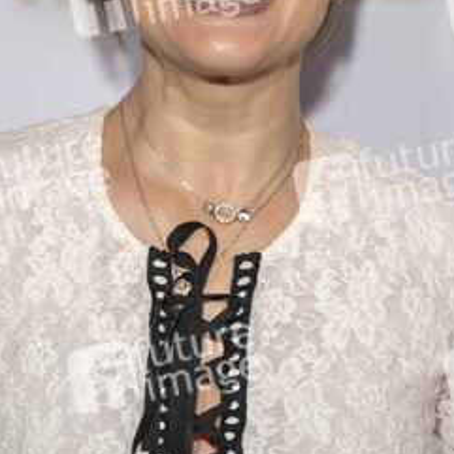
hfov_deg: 12.4
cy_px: 87
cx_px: 219
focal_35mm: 141
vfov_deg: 12.3
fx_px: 2092
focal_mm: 100
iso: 640
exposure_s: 1/200
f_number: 6.3
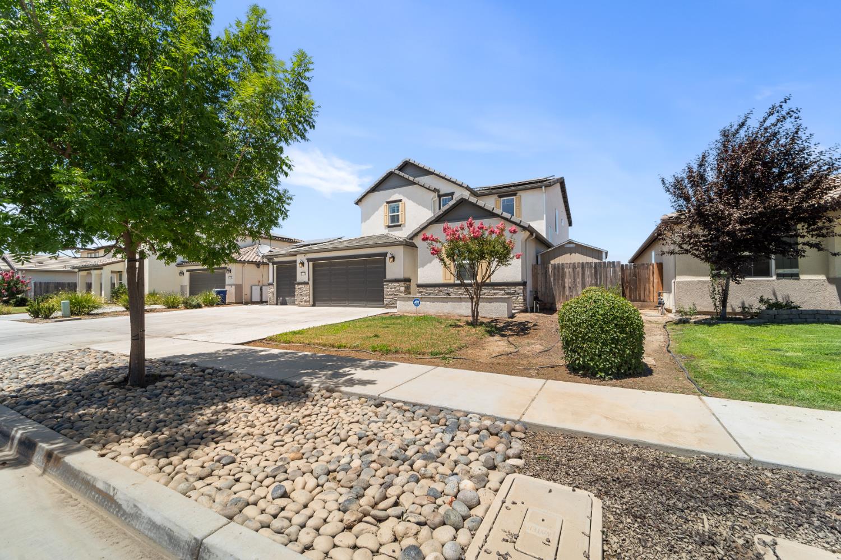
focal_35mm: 14
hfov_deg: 104.3
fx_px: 327
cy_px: 280
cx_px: 420
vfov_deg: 81.2
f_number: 9
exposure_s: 1/160
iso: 50
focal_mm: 14
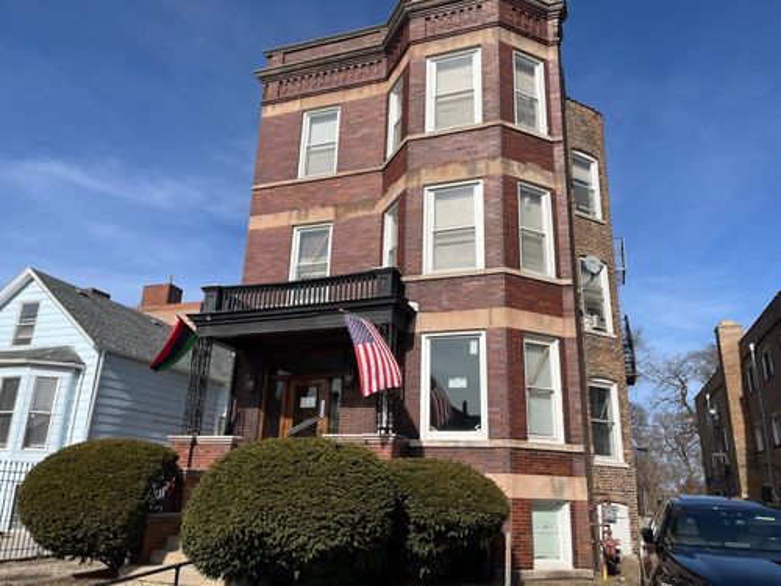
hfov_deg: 67.3
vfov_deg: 53.1
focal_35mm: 26
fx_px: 587
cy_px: 293
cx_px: 390
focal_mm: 5.1
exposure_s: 1/4854
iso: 50
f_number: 1.6
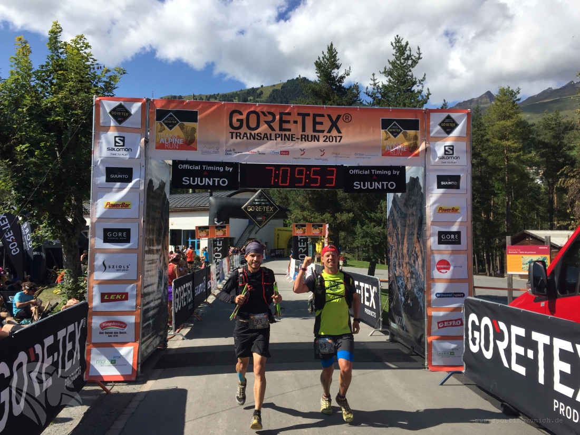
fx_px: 486
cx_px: 290
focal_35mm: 29
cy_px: 218
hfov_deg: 61.7
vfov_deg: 48.2
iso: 32
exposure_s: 1/1883
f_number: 2.2
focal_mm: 4.15
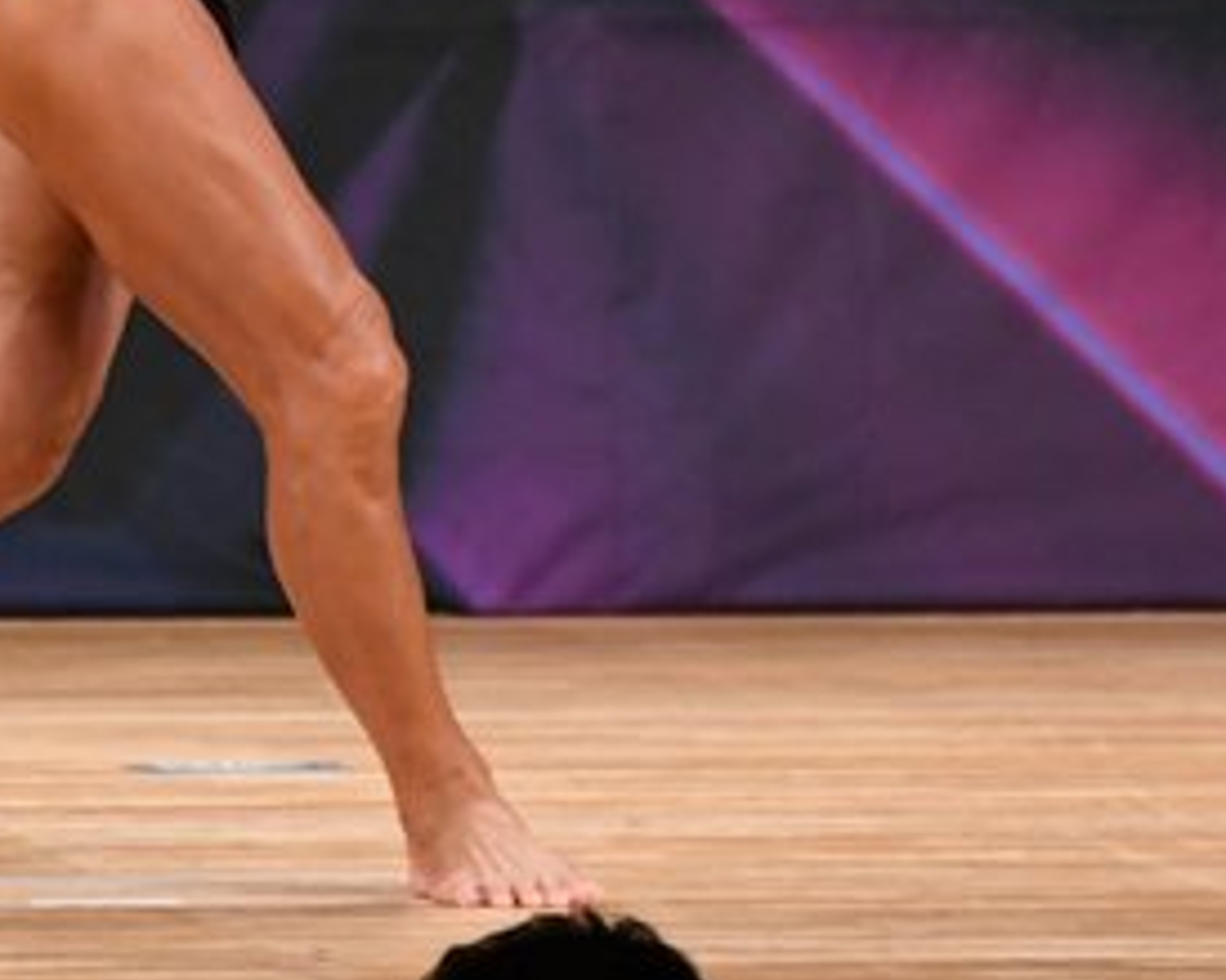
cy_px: -54
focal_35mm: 836
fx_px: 30323
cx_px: 333
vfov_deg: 1.9
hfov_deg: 2.3
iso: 3200
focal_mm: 210
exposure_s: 1/400
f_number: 5.6
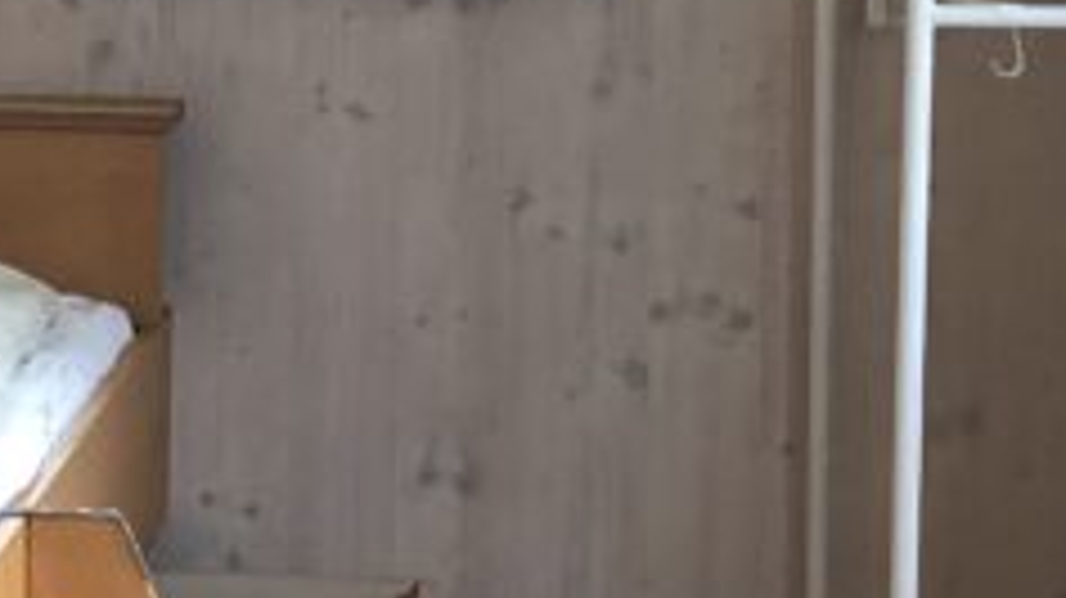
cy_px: 58
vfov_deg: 11.7
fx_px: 2910
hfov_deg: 20.1
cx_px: 0
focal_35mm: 103
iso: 40
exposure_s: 1/15
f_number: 1.8
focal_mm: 3.99
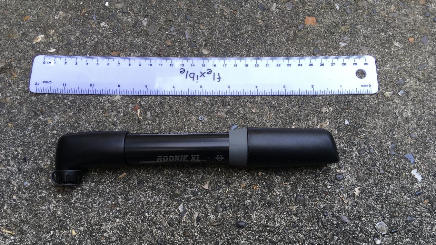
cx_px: 219
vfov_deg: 36.6
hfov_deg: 61.0
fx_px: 370
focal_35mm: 32
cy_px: 143
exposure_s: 1/103
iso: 25
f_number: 2.2
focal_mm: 4.15
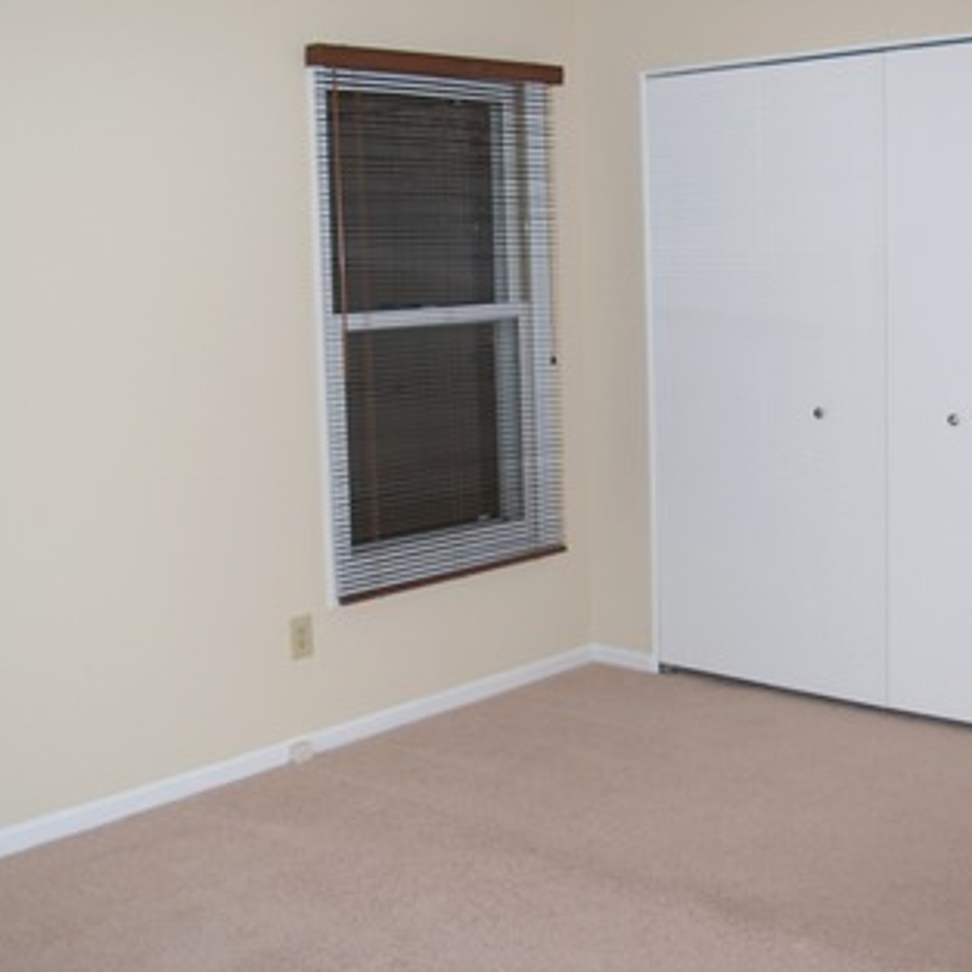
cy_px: 393
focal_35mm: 47
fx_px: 1493
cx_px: 525
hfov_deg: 36.0
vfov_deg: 35.9
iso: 200
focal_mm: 18
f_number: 3.5
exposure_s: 1/30
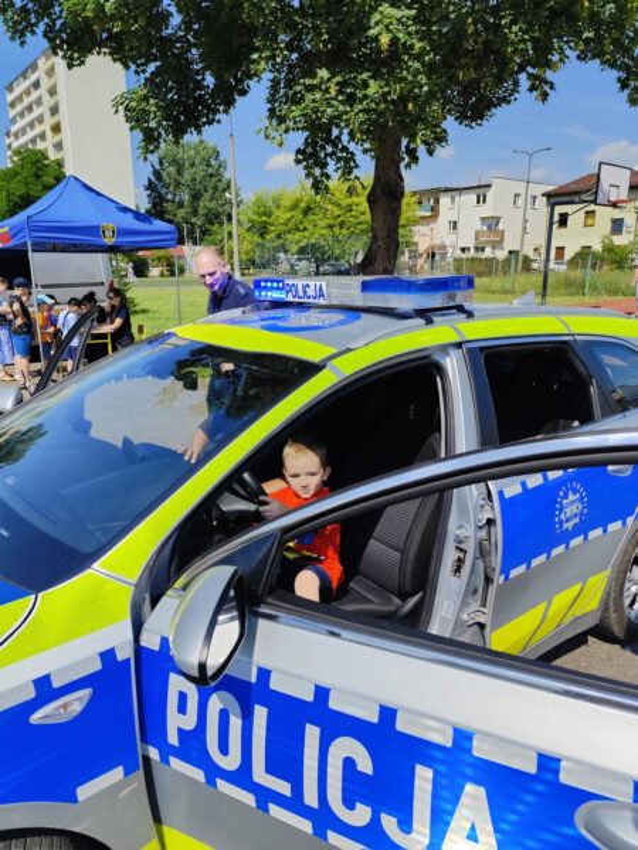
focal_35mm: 23
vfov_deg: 73.9
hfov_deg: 58.9
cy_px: 425
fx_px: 565
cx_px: 319
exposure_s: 1/1648
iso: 50
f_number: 1.65
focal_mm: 6.19
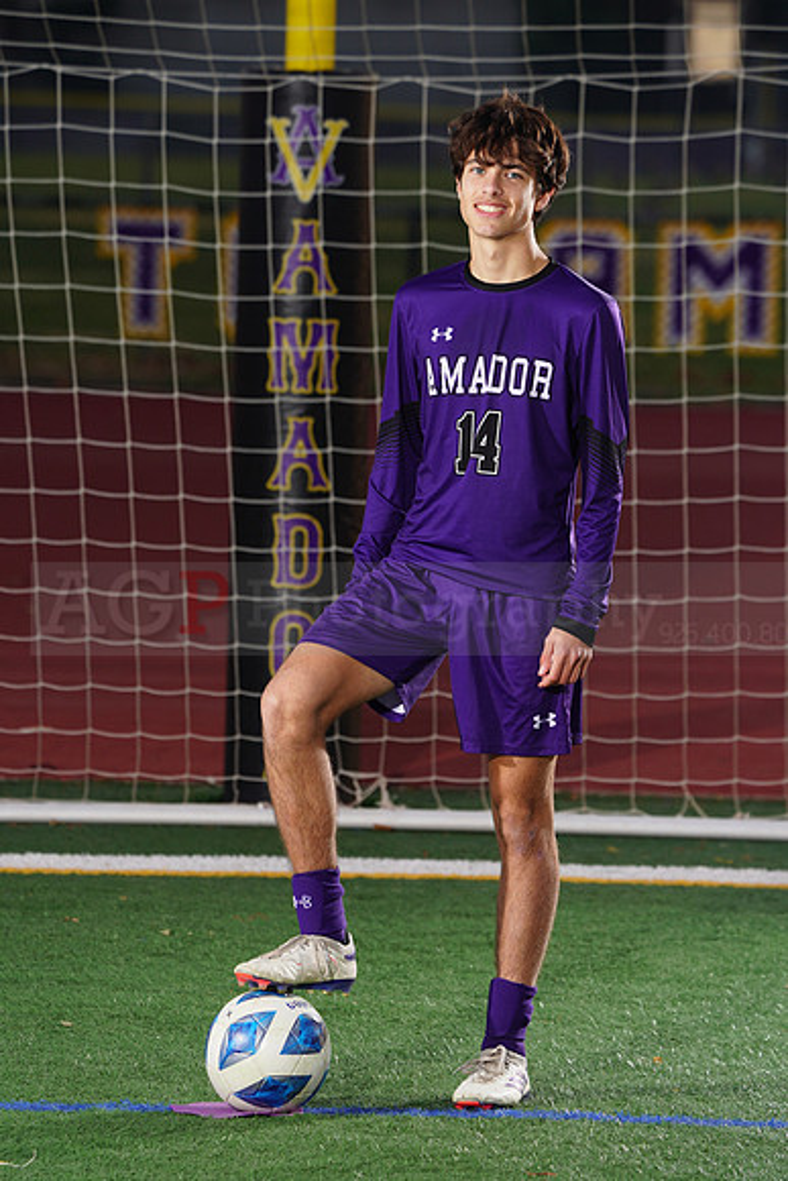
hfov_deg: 5.3
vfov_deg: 7.9
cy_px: 590
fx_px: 8498
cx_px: 394
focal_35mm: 259
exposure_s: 1/200
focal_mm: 259
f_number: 7.1
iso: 200
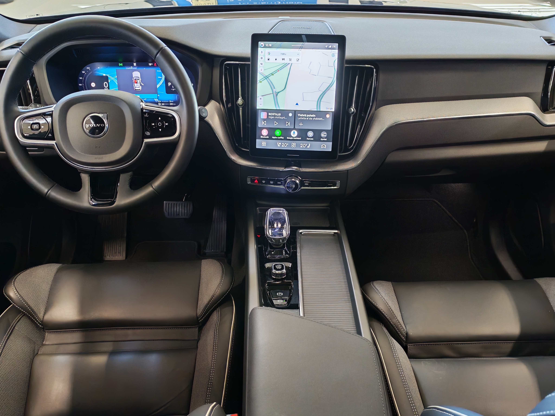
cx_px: 278
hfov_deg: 58.4
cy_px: 208
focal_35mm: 31
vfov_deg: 45.4
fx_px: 497
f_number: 1.9
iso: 1222
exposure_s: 1/100
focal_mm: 6.12
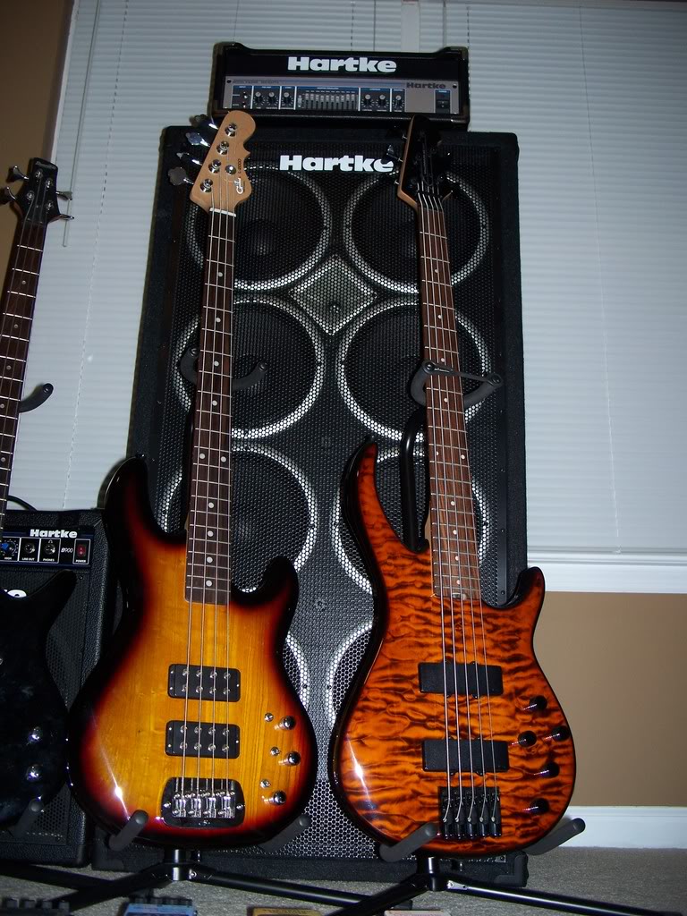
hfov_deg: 38.7
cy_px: 458
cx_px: 344
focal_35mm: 37
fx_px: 979
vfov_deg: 50.1
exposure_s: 1/60
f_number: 2.8
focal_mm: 7.8
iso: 125
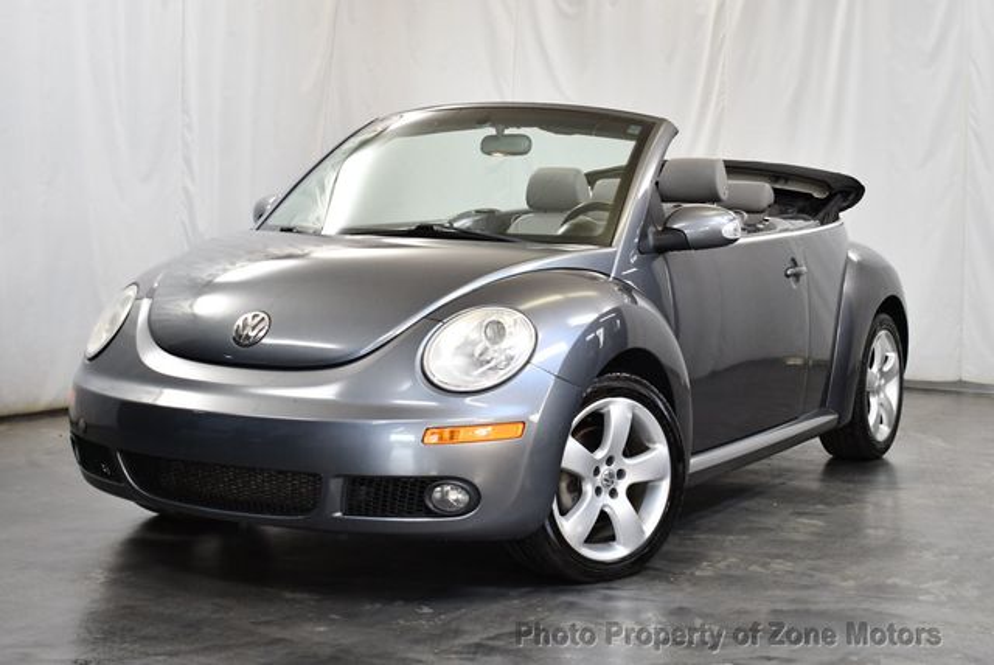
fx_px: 1713
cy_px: 332
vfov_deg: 22.0
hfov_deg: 32.4
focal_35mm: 62
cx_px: 497
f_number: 4.2
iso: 1100
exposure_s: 1/125
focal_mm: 31
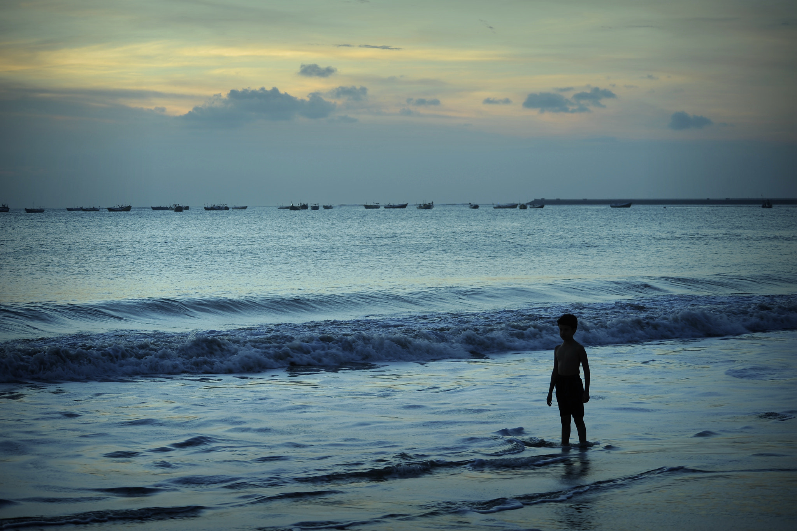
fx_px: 1770
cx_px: 398
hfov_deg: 25.4
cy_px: 266
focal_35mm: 80
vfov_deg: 17.0
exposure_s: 1/50
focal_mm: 80
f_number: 8
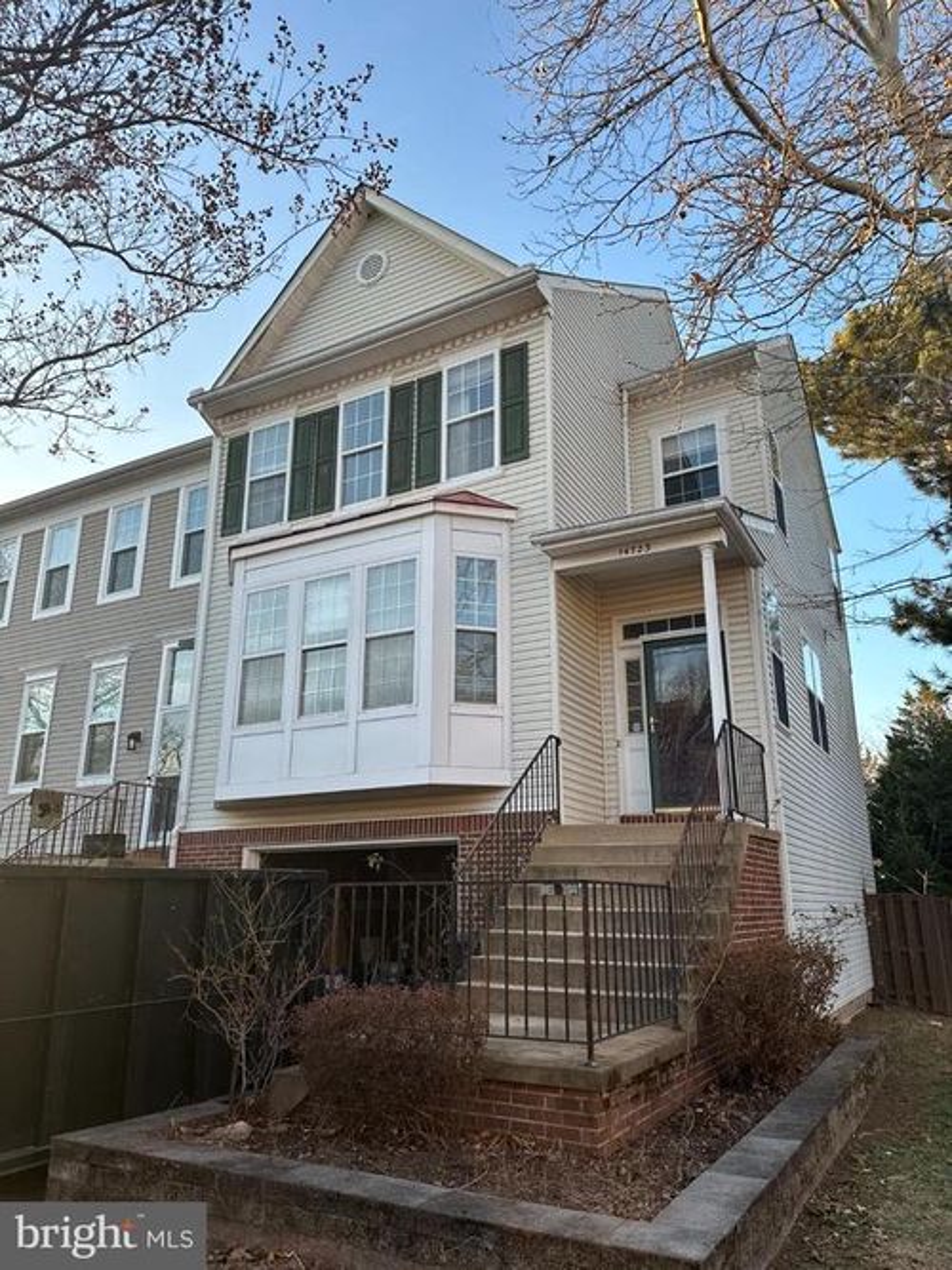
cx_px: 476
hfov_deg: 56.8
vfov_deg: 71.6
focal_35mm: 24
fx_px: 880
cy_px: 635
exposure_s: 1/604
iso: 80
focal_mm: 6.86
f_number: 1.78
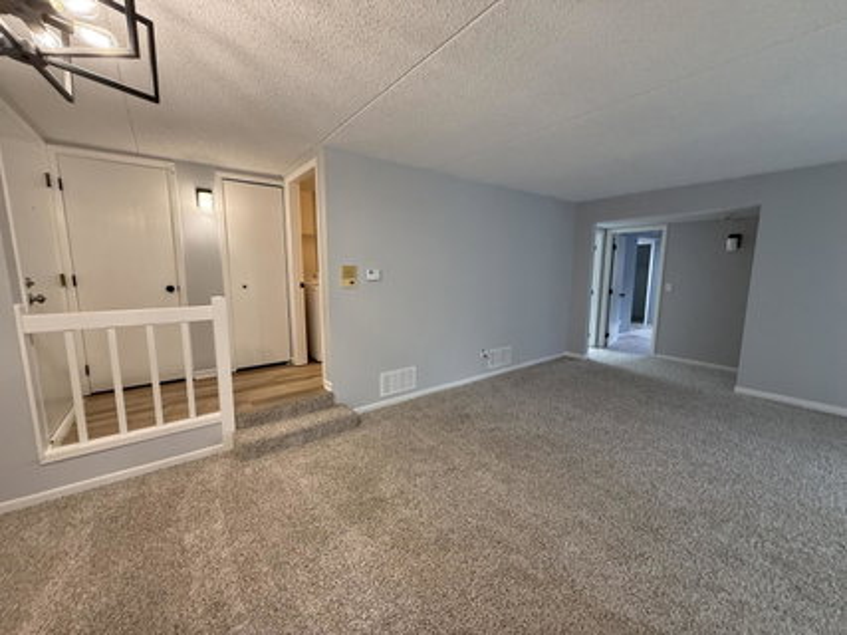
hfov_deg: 102.1
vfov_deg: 85.6
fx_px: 342
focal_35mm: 14
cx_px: 424
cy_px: 318
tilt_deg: -8.1
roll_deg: -0.2
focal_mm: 2.22
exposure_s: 1/120
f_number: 2.2
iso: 400
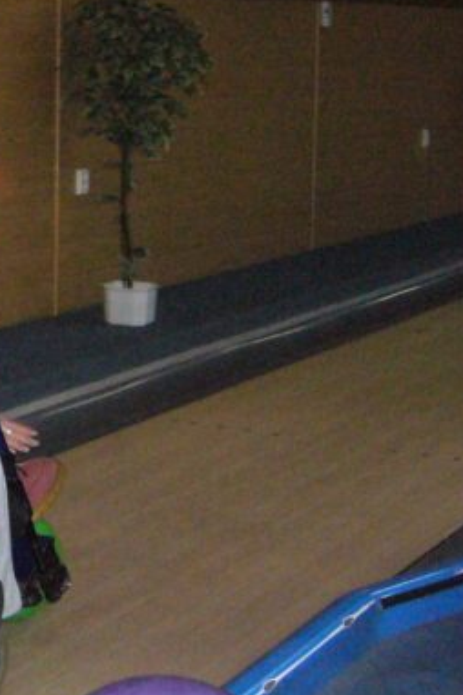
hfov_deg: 15.0
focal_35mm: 86
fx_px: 1659
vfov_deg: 23.4
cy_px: 191
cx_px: -170
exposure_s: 1/60
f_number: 2.8
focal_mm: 5.8
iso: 400
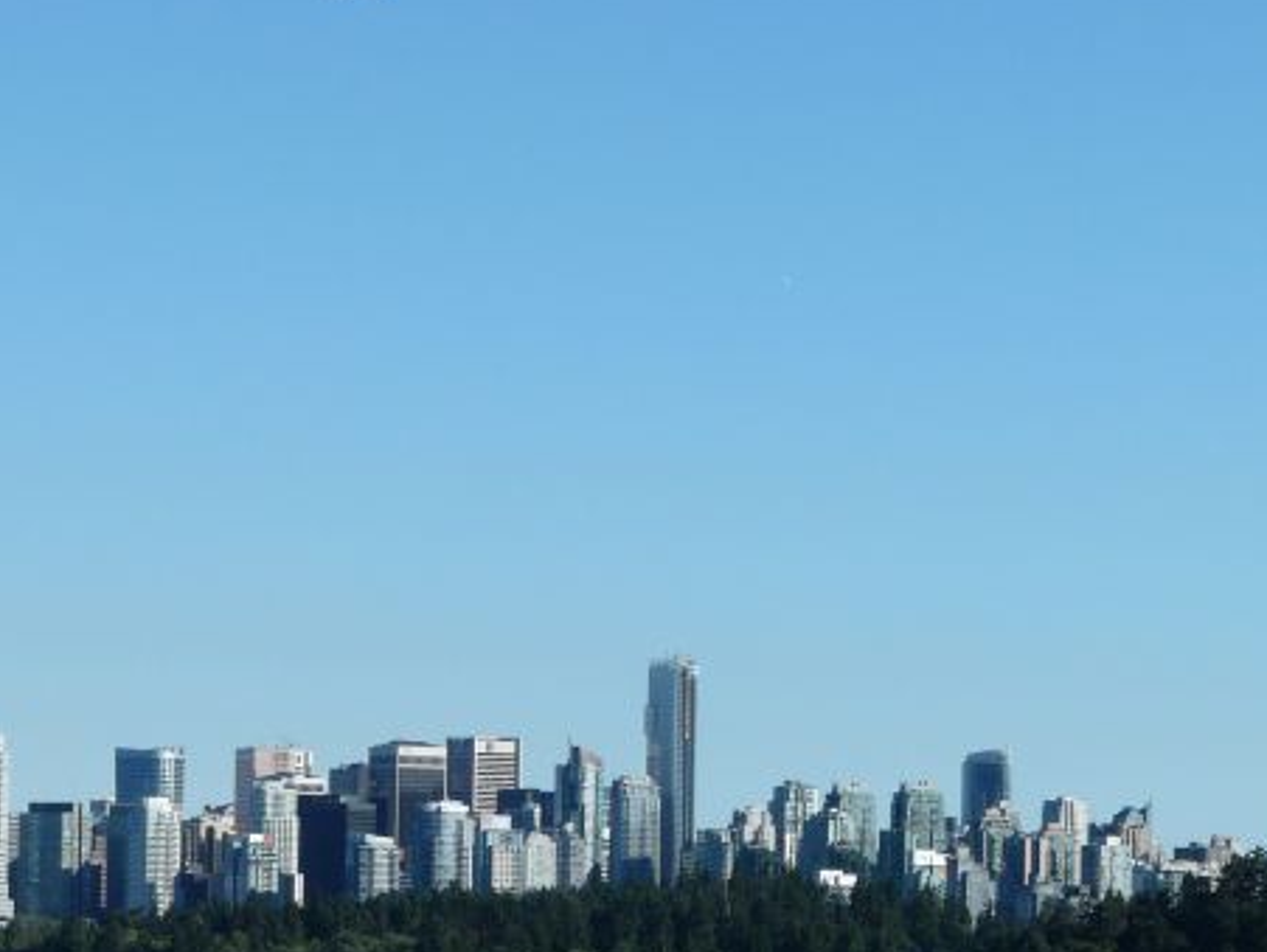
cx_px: 264
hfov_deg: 14.0
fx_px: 5128
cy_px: 778
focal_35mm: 140
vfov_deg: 10.6
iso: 100
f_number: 5.6
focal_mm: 12.9
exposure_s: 1/500
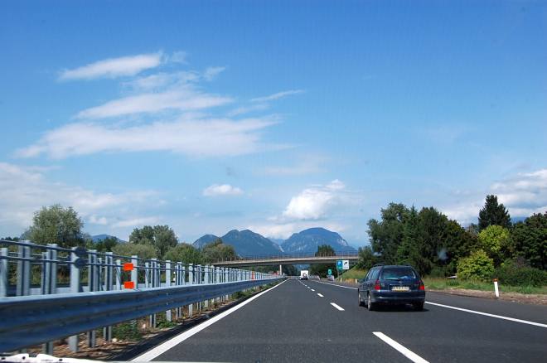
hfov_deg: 55.2
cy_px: 182
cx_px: 274
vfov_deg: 38.2
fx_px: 523
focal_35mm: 34
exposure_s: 1/320
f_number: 10
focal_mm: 23
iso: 200
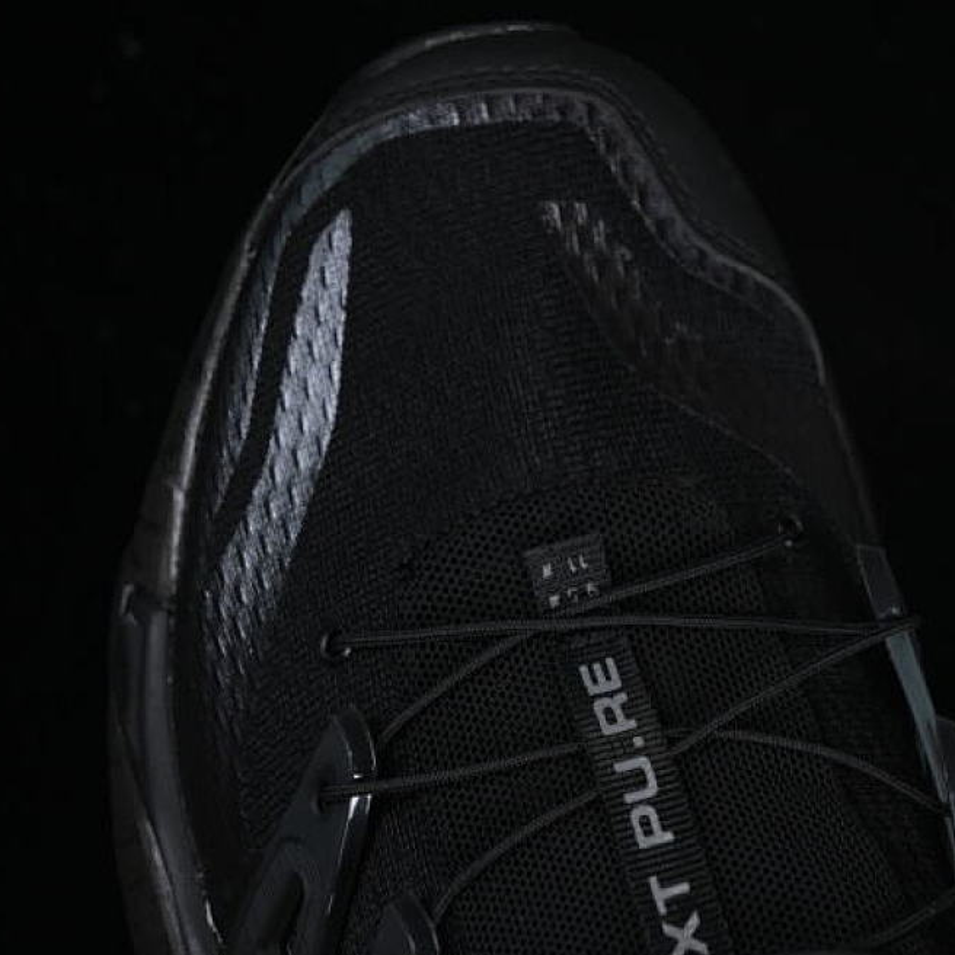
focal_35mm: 105
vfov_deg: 16.6
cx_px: 606
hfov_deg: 16.6
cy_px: 476
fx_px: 3277
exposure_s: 1/50
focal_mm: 50
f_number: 6.3
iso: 160
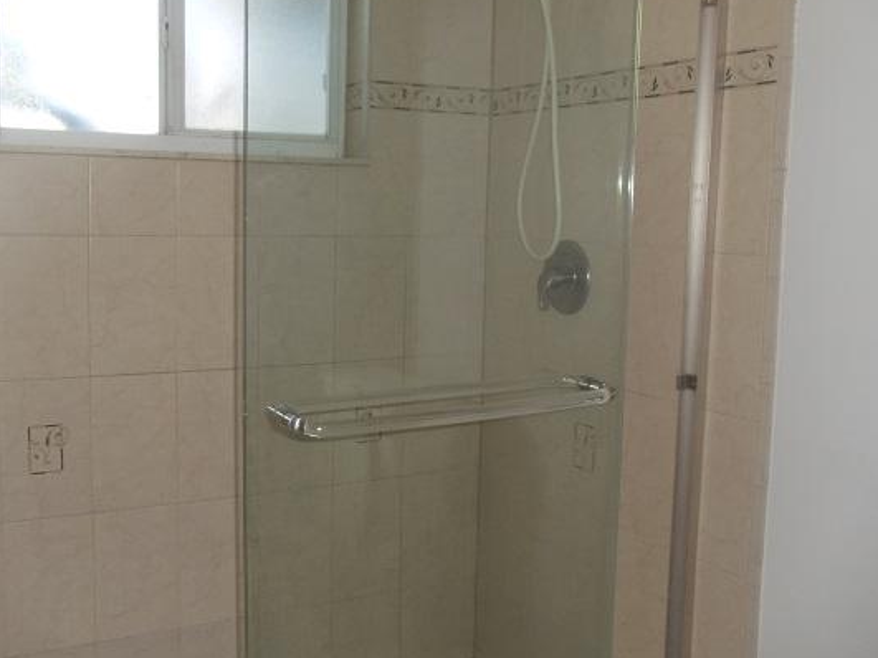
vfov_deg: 27.5
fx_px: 1344
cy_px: 294
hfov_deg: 36.1
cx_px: 367
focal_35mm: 53
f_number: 3.5
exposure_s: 1/30
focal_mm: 6
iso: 100
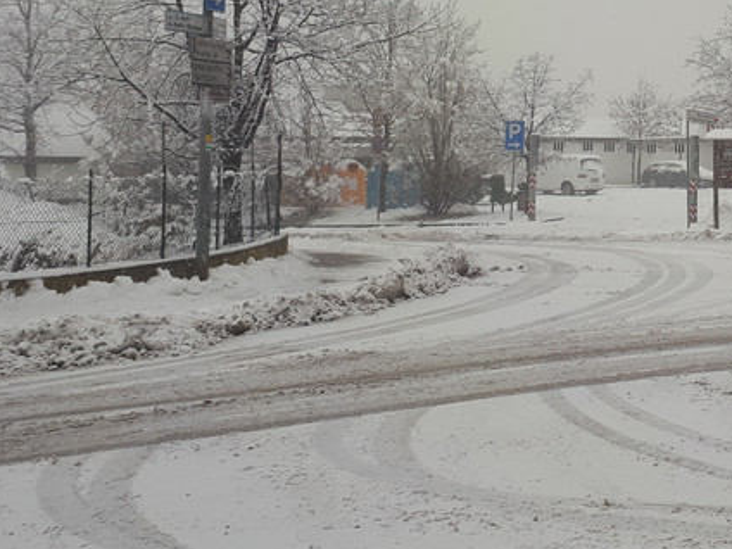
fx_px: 1438
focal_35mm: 68
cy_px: 38
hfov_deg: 26.9
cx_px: 736
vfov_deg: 21.1
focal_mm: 3.6
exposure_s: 1/268
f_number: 1.9
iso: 40
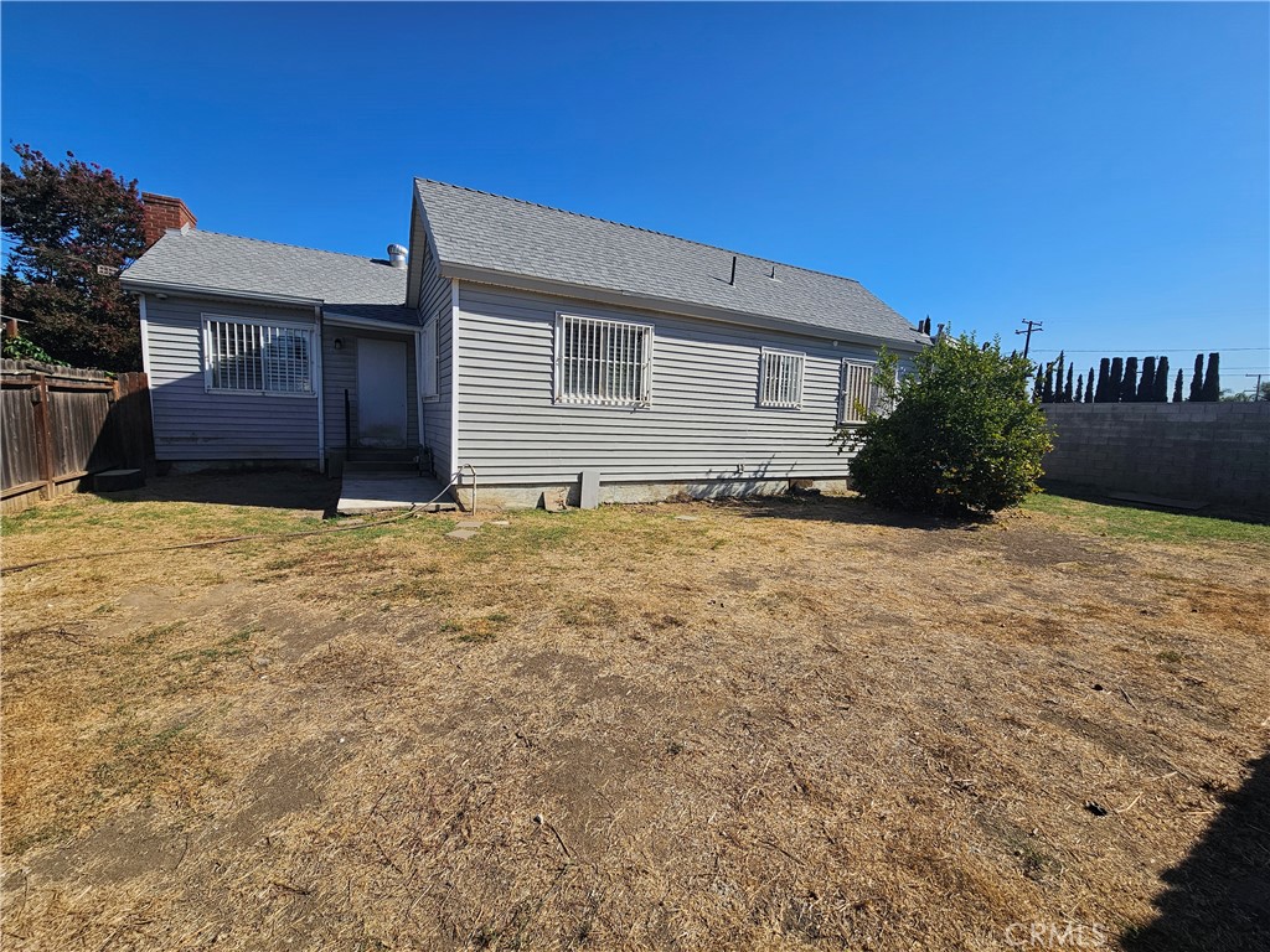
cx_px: 635
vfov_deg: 89.9
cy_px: 476
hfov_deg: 106.2
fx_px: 477
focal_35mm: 13
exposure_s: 1/2874
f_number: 2.2
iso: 50
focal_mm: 2.2
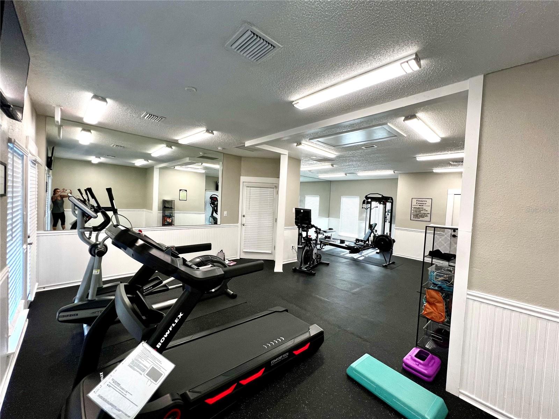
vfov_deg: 89.9
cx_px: 280
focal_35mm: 13
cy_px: 210
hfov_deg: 106.2
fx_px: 210
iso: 125
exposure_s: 1/120
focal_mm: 1.57
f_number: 1.8
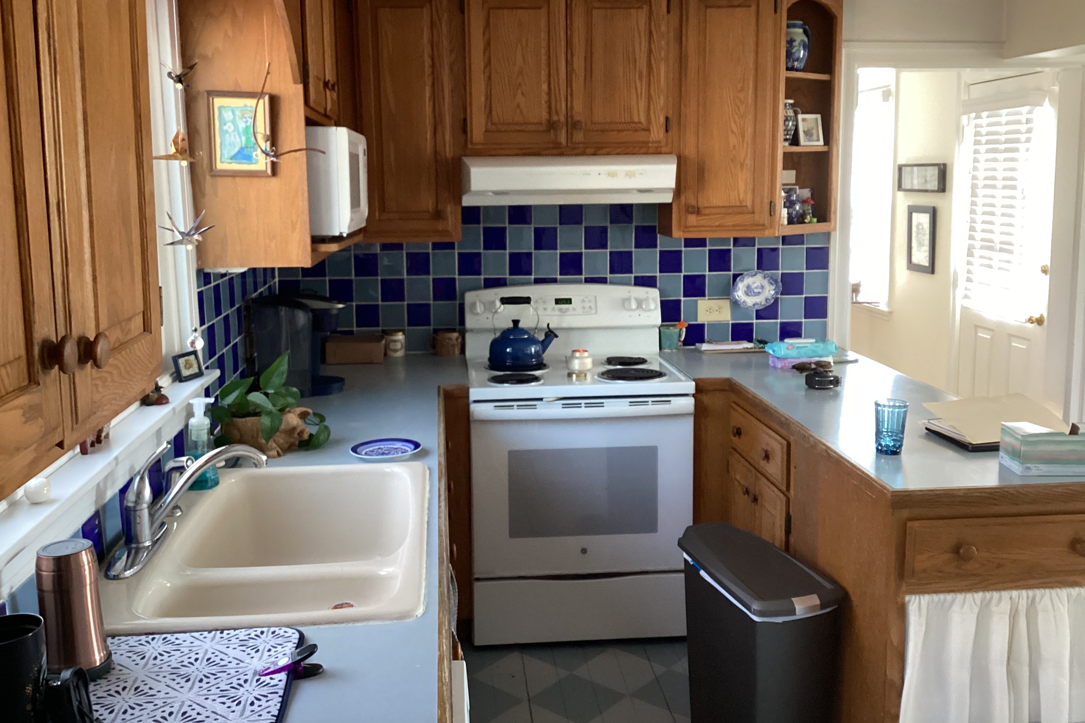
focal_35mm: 33
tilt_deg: -7.7
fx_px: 995
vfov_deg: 39.9
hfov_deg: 57.2
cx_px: 531
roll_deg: +0.5
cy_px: 312
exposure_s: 1/60
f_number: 2.4
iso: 250
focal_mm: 3.3
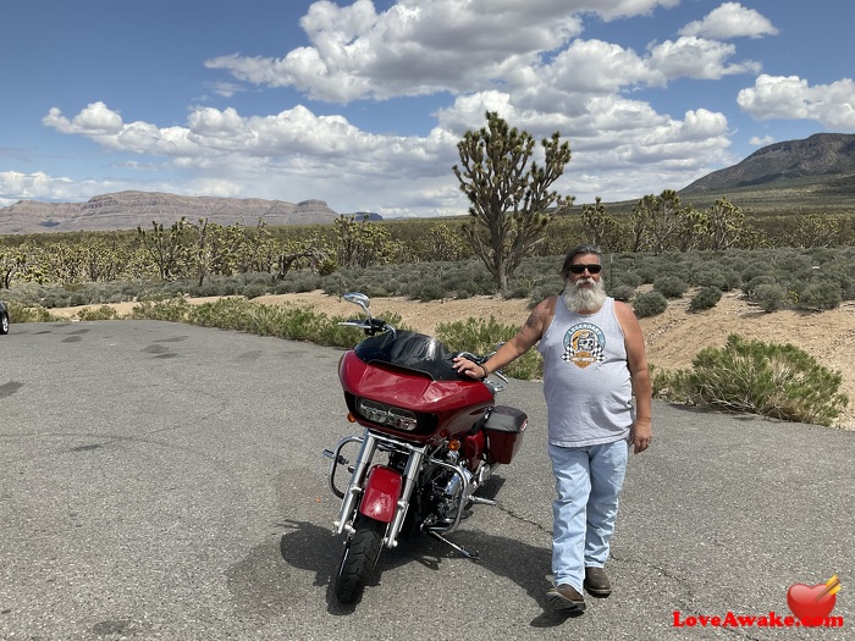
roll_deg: +1.3
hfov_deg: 61.7
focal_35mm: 29
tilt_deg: -7.6
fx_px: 716
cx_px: 428
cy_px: 320
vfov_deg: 48.2
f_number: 1.8
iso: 16
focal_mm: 3
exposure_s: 1/2427
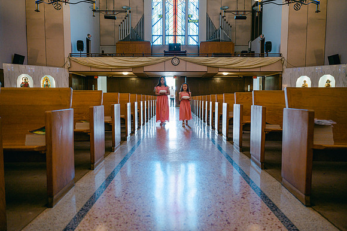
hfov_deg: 73.2
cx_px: 174
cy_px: 116
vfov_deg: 52.6
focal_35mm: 24
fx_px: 234
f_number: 2.8
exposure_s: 1/125
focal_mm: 24
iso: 320
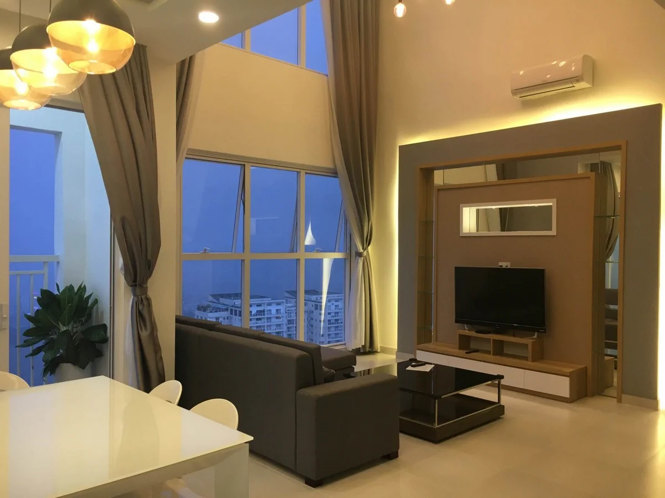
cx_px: 332
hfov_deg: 61.7
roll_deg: -1.5
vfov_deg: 48.2
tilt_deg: +1.0
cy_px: 249
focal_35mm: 29
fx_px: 557
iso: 80
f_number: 2.2
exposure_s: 1/33
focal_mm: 4.15
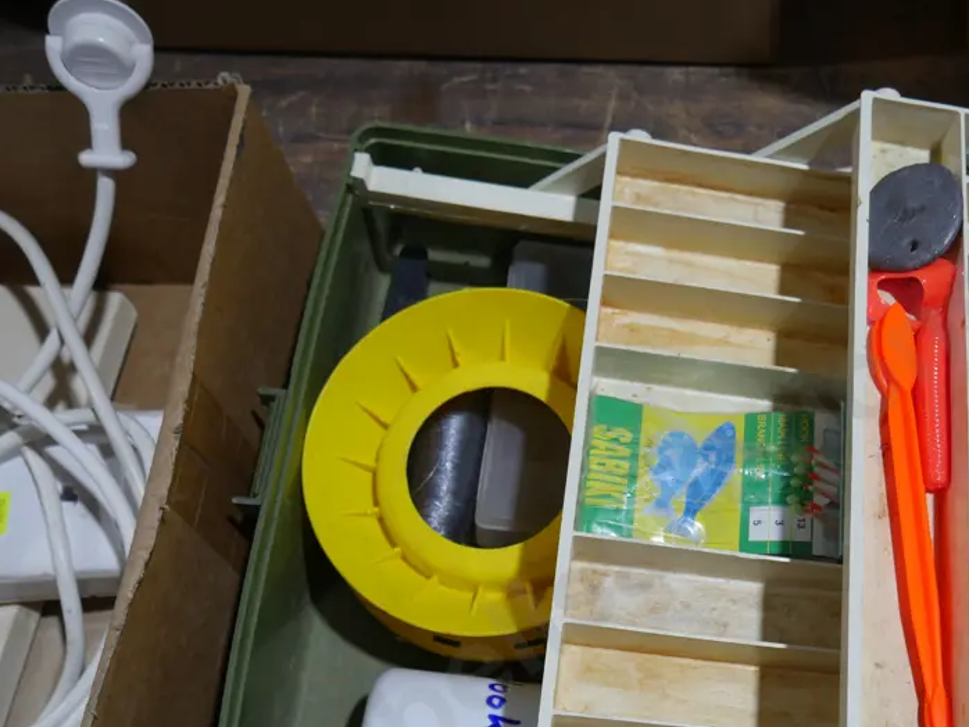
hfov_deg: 41.9
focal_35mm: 44
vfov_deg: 32.5
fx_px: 1232
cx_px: 700
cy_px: 510
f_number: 3.6
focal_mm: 15
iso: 200
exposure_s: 1/100
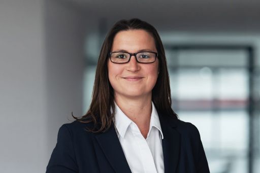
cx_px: 130
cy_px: 86
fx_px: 541
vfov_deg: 18.2
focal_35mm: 75
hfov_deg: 27.0
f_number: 2.5
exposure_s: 1/125
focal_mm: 50
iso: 400
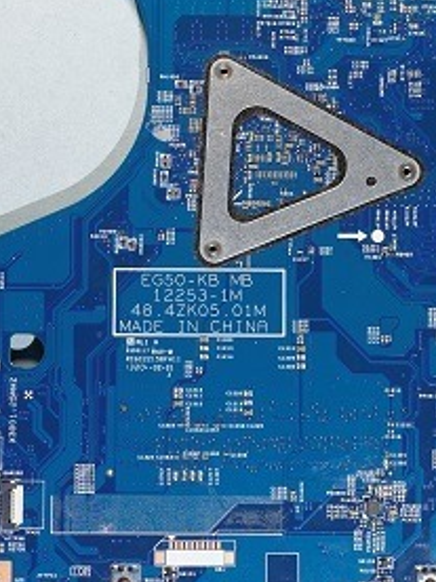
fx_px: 1444
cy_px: 162
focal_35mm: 86
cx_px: 181
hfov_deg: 17.2
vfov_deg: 22.6
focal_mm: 22
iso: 100
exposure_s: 1/5
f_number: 8
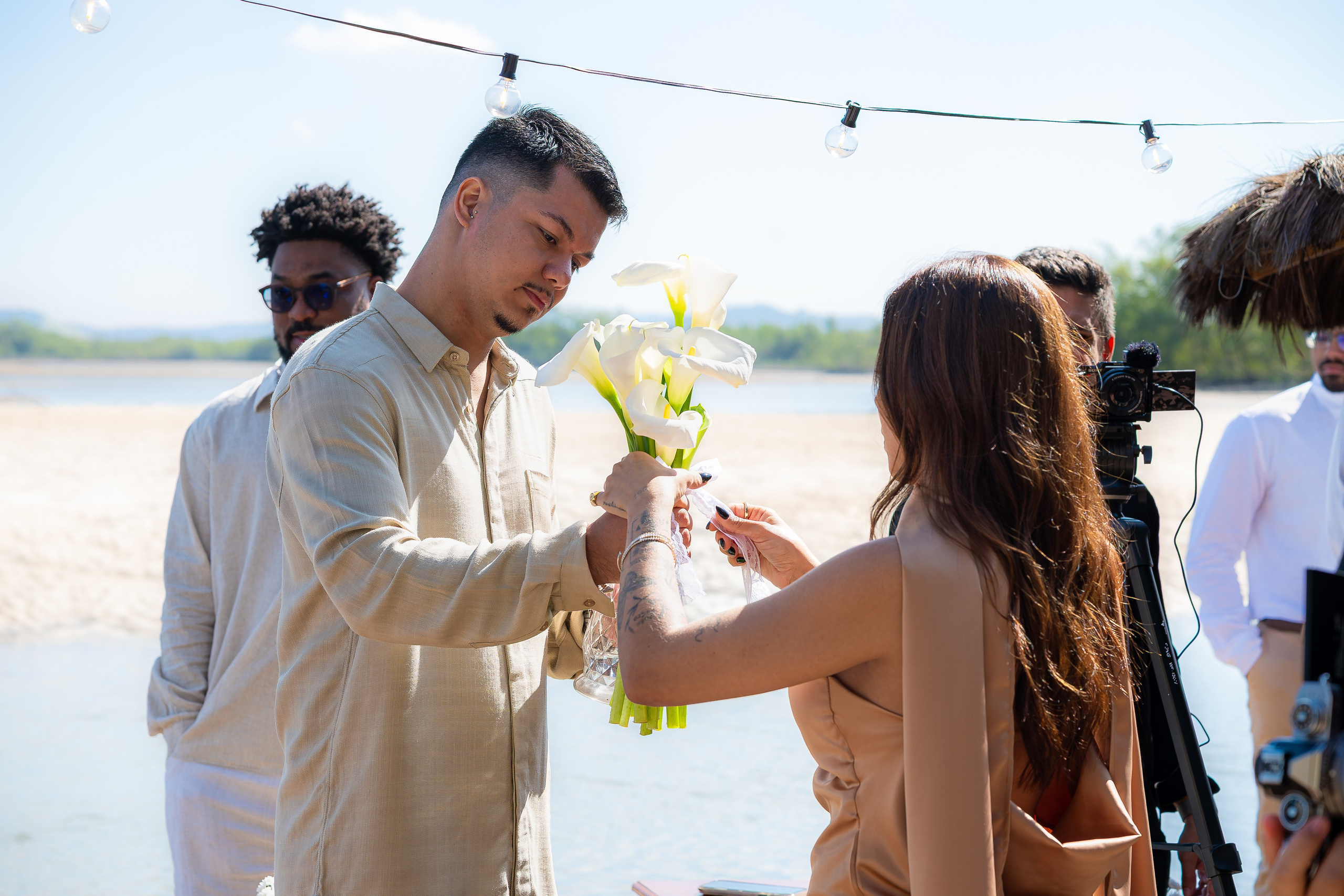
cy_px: 448
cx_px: 672
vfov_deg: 16.3
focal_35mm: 84
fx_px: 3136
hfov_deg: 24.2
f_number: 4
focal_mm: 56
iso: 100
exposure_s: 1/640
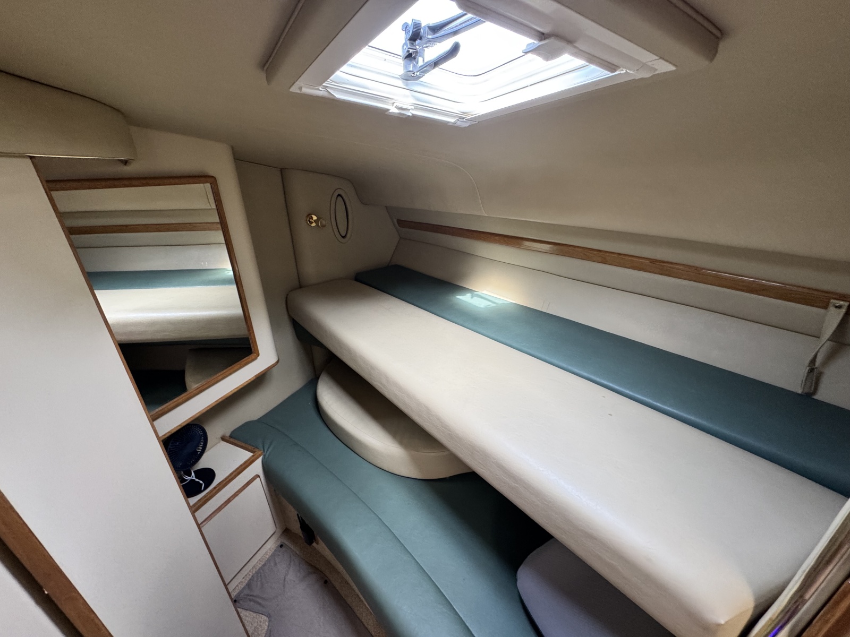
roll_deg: +1.6
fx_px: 344
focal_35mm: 14
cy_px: 318
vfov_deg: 85.7
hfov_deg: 102.1
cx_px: 425
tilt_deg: -22.8
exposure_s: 1/60
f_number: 2.2
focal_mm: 2.22
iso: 250
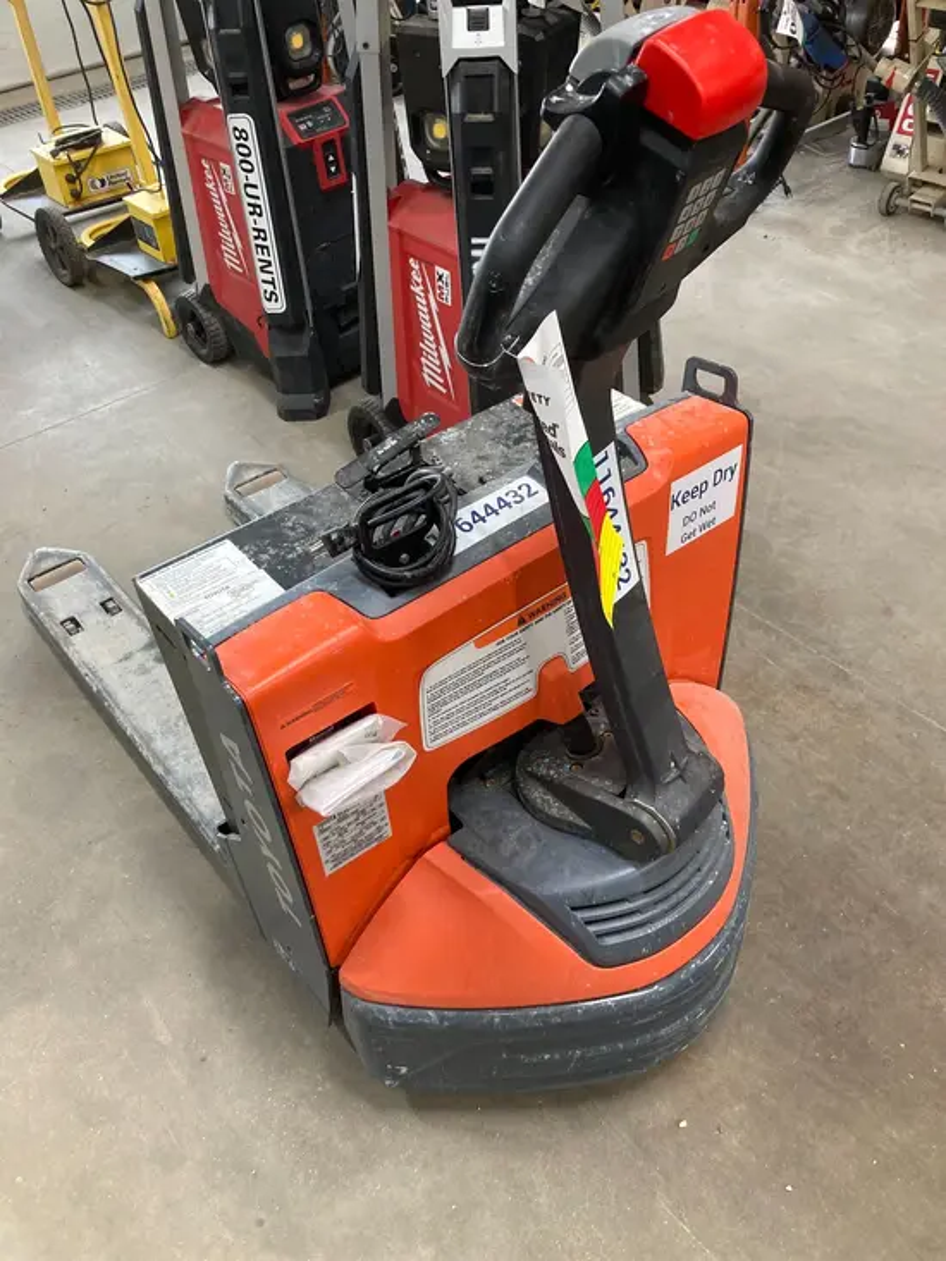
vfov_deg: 63.4
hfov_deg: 49.8
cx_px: 473
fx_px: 1020
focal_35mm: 28
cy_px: 630
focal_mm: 3.99
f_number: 1.8
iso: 125
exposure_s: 1/60
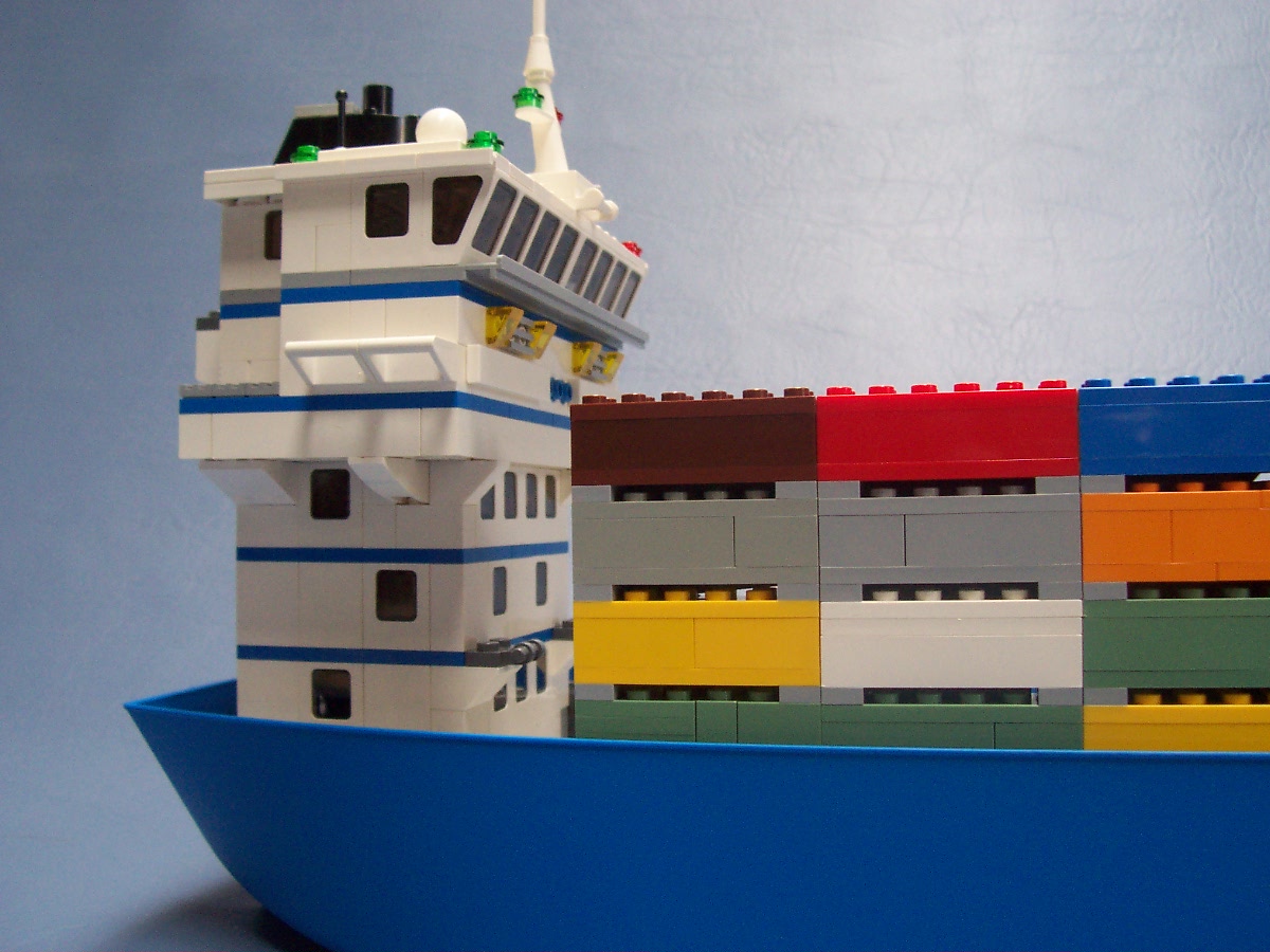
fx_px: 1357
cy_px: 476
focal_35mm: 37
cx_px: 635
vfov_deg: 38.7
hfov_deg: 50.1
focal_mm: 5.6
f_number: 2.8
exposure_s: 1/30
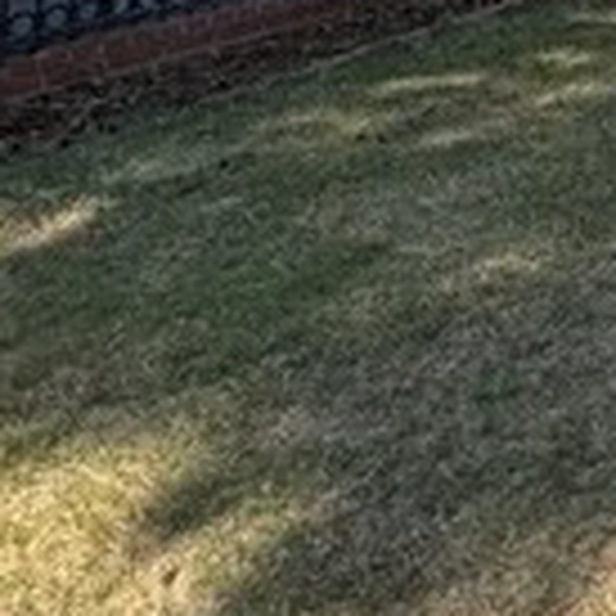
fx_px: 1168
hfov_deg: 20.6
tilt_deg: -4.1
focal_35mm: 58
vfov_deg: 24.7
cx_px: 1111
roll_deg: -1.4
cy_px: -238
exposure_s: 1/620
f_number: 2.2
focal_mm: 2.22
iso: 40
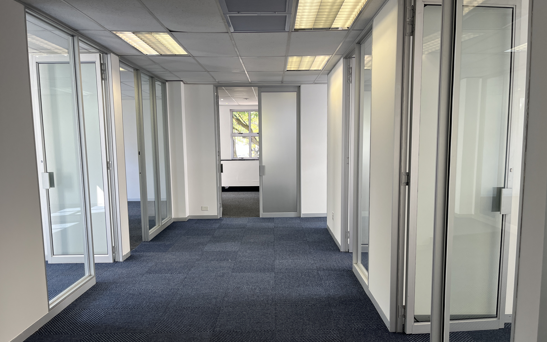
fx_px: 417
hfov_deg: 66.5
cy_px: 198
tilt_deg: -7.2
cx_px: 272
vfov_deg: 44.4
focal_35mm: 28
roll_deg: +0.3
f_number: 1.6
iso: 50
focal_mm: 5.1
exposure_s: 1/100
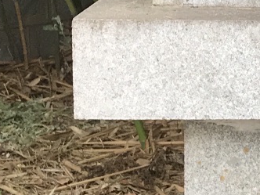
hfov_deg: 10.8
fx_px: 1277
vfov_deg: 8.7
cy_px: -9
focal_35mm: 170
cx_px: 477
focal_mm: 3.99
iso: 25
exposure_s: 1/100
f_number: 1.8
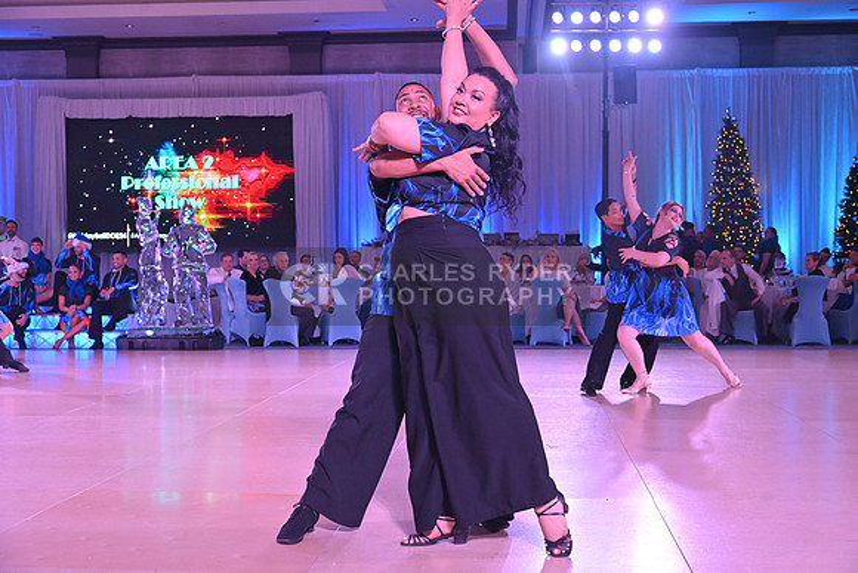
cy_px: 286
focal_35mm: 46
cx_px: 429
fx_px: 1097
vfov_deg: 29.3
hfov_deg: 42.7
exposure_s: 1/400
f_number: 5
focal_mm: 46
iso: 4000
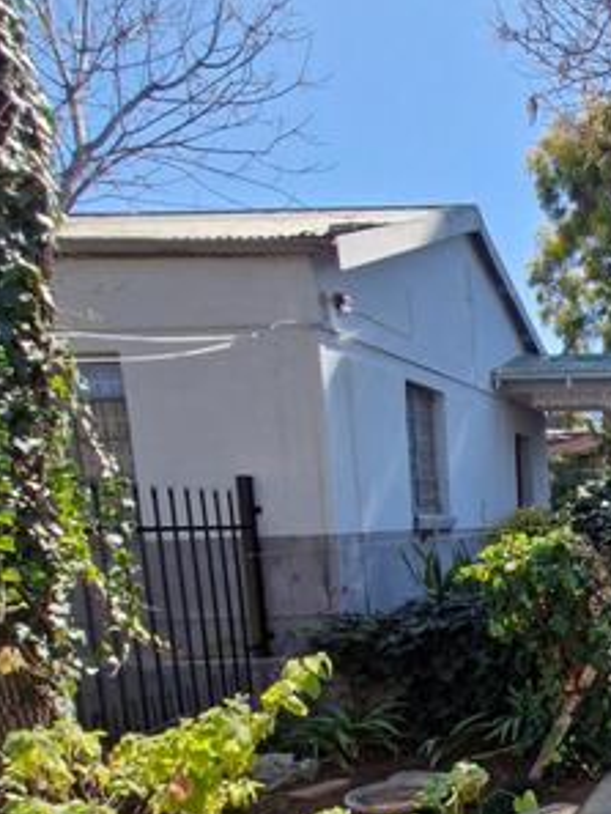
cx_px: 811
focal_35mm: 35
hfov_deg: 30.9
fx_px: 823
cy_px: 587
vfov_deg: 50.9
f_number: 2.2
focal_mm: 1.74
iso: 50
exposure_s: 1/814
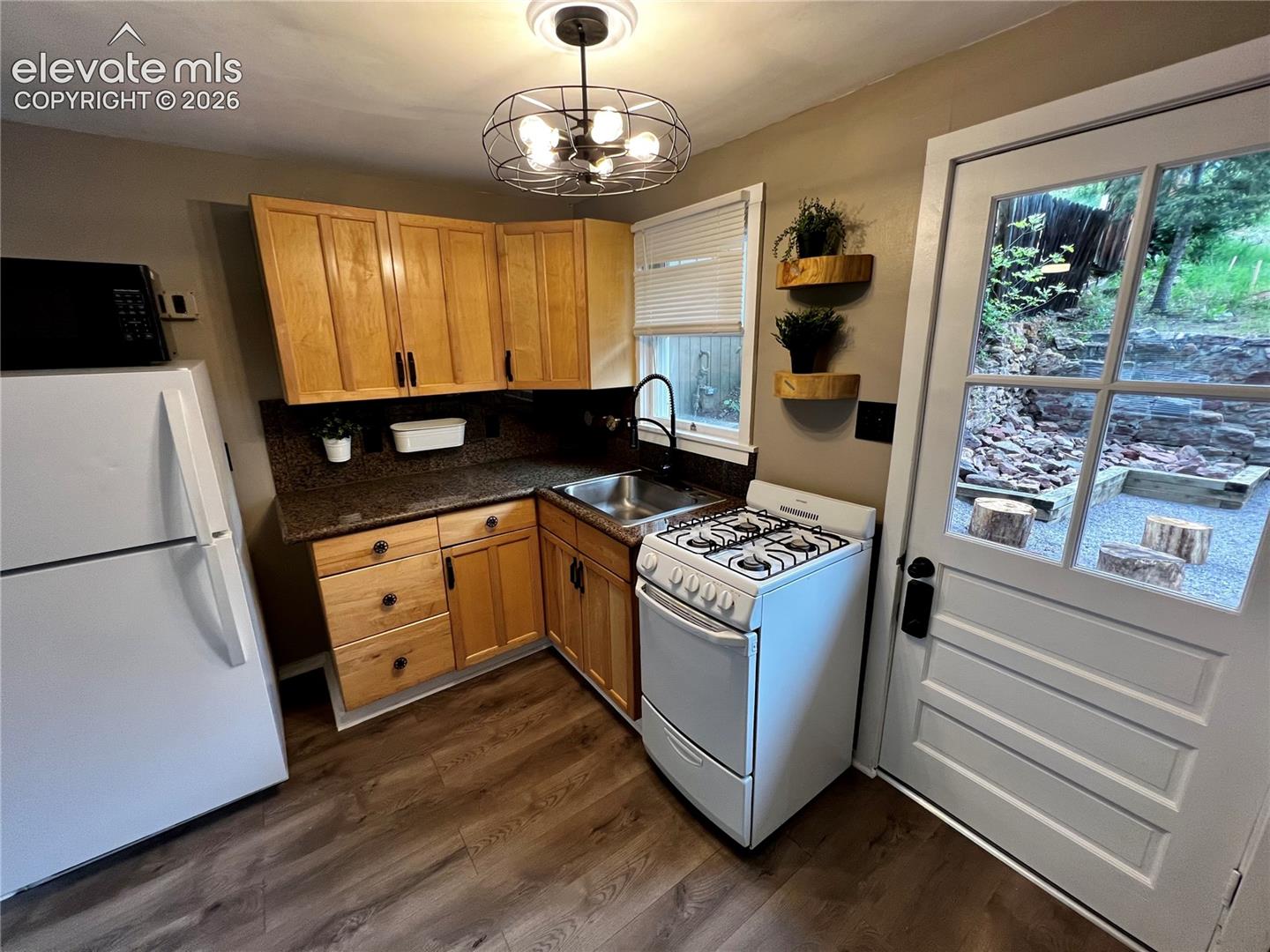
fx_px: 477
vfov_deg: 89.9
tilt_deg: -16.8
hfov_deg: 106.2
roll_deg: +0.9
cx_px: 635
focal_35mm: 13
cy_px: 476
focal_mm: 1.57
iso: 160
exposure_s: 1/120
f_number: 1.8
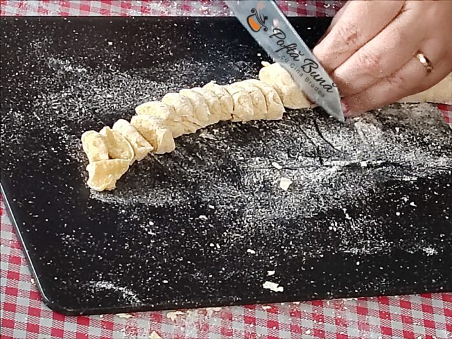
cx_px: 226
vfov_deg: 9.1
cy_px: 170
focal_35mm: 163
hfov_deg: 12.1
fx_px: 2128
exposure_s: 1/33.3
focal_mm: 5.25
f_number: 1.75
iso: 603
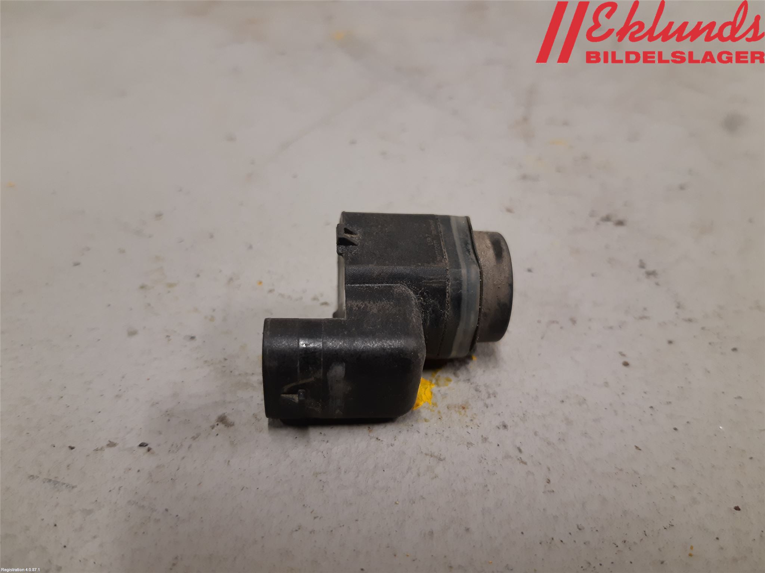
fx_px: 575
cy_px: 286
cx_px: 382
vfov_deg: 53.1
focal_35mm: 26
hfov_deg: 67.3
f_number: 1.7
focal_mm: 3.93
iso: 125
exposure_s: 1/50
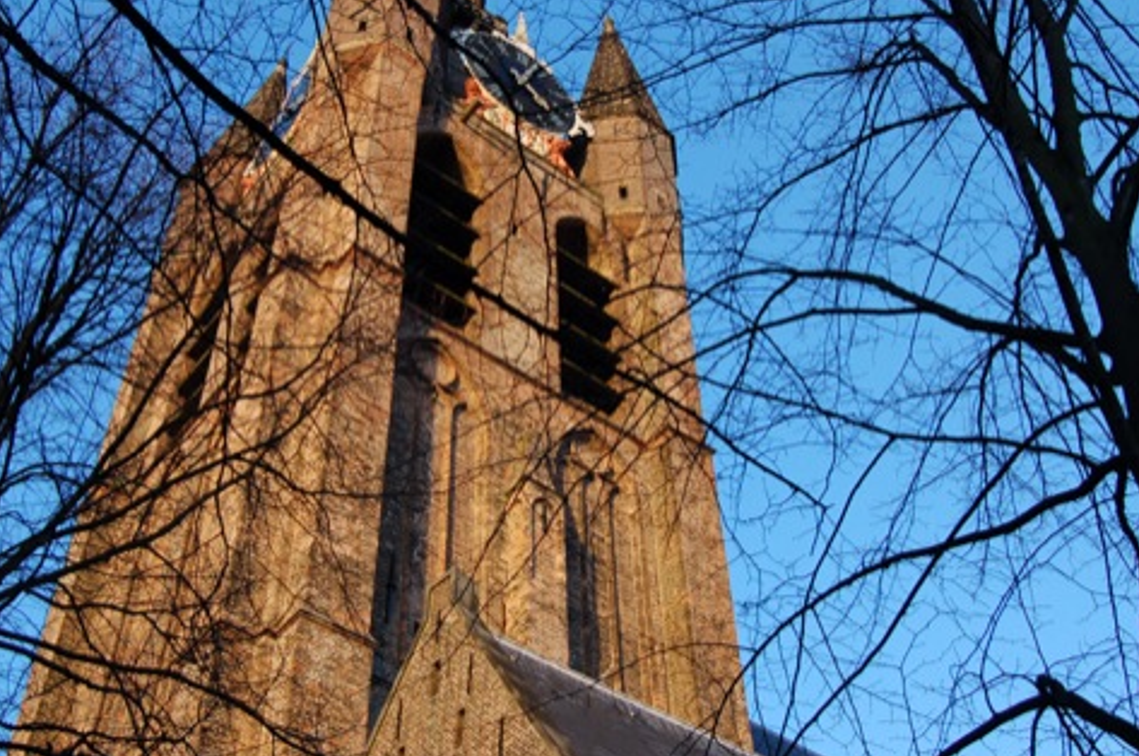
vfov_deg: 28.7
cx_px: 542
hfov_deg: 42.2
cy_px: 314
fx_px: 1475
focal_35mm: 47
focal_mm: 23
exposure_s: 1/160
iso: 400
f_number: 6.3
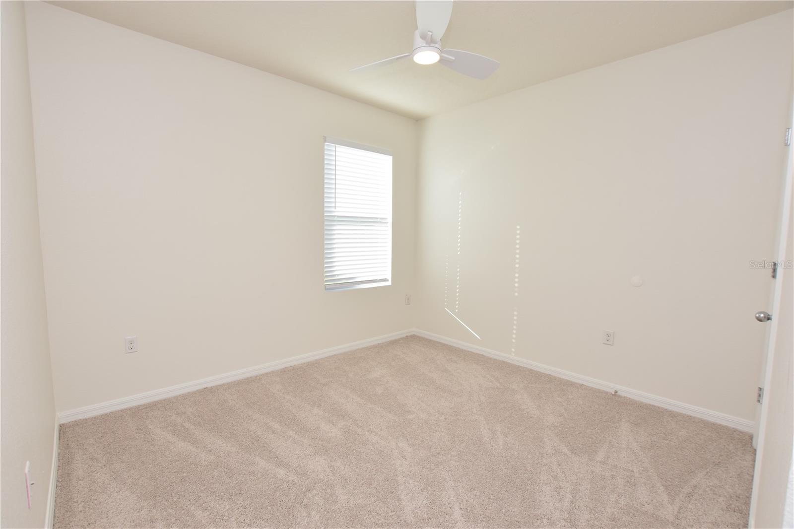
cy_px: 264
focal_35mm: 15
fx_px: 331
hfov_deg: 100.4
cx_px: 397
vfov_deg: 77.3
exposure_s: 1/125
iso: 200
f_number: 5.6
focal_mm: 10
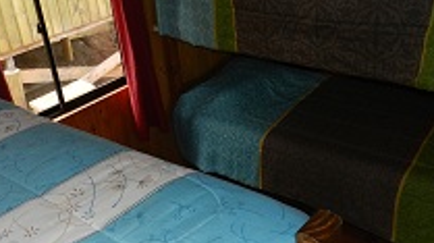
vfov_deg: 28.2
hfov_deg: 48.4
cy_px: 100
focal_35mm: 42
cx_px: 204
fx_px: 483
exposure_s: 1/30
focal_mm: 4
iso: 200
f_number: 3.4
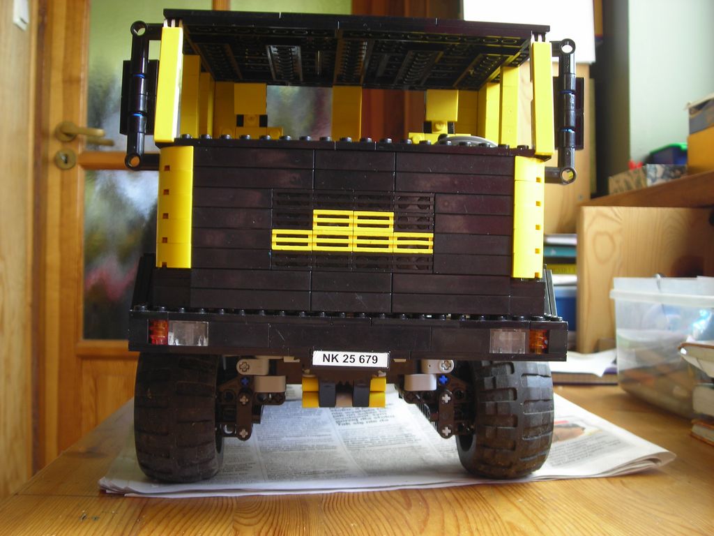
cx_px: 357
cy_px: 268
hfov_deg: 45.8
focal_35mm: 41
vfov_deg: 35.1
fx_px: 846
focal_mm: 6.8
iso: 53
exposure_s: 1/3.9
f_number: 3.3
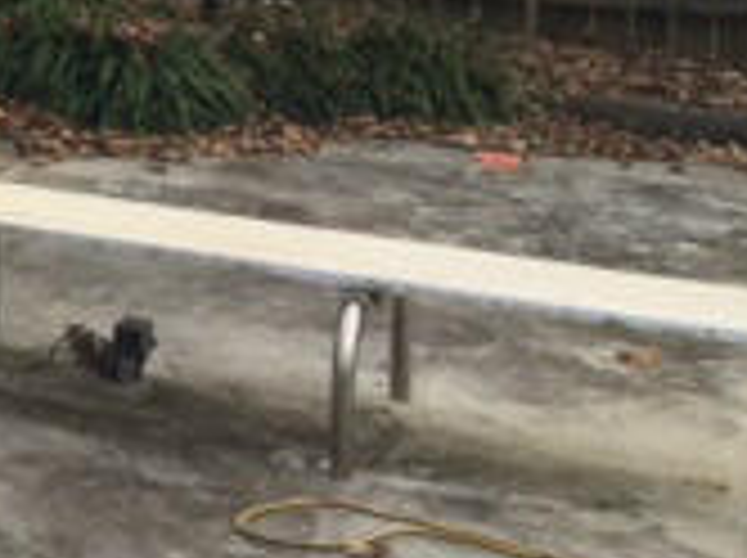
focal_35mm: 112
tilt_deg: -1.7
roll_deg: -0.4
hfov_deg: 15.1
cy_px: -342
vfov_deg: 12.4
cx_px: -634
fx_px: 2413
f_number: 2.2
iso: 32
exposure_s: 1/513
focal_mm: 4.15
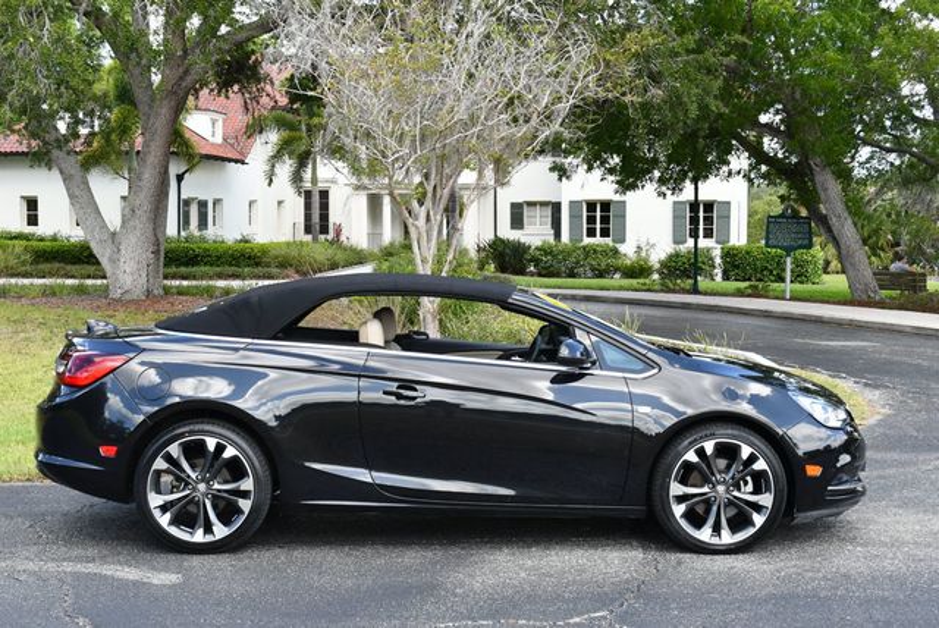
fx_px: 1462
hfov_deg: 35.6
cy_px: 314
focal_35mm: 56
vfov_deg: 24.2
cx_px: 470
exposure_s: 1/250
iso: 280
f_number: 5.6
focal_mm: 28
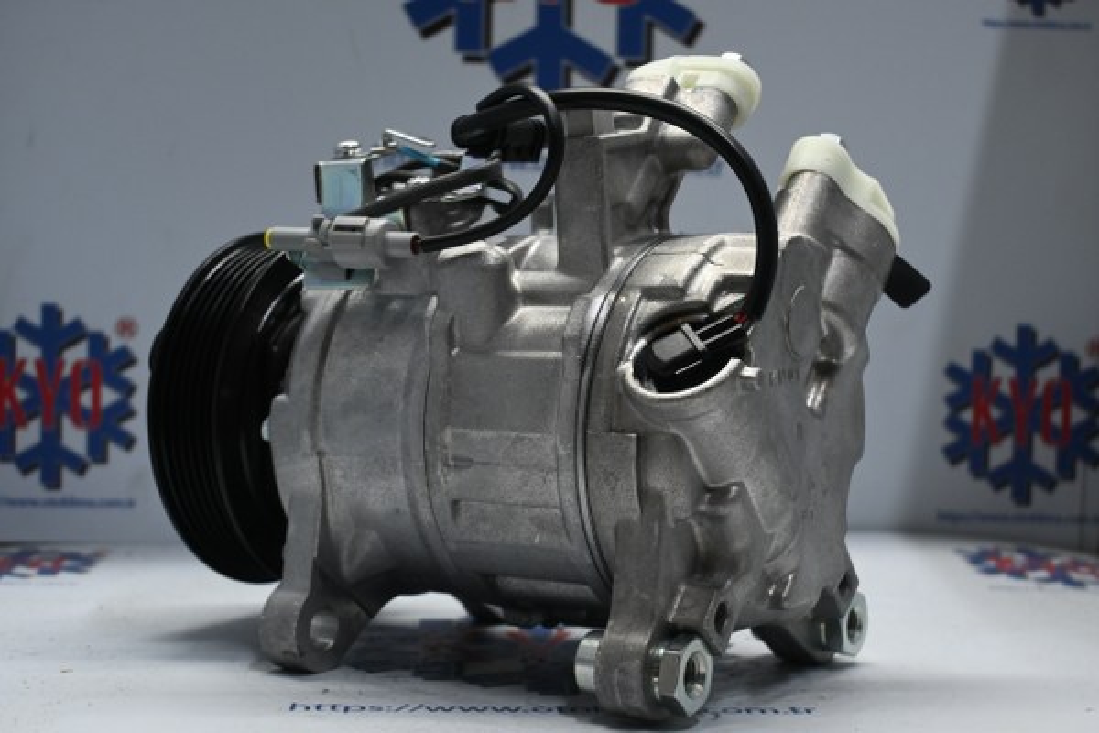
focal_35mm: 62
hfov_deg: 32.6
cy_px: 366
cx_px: 550
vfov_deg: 22.1
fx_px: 1877
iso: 900
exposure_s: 1/60
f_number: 5.6
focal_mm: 41
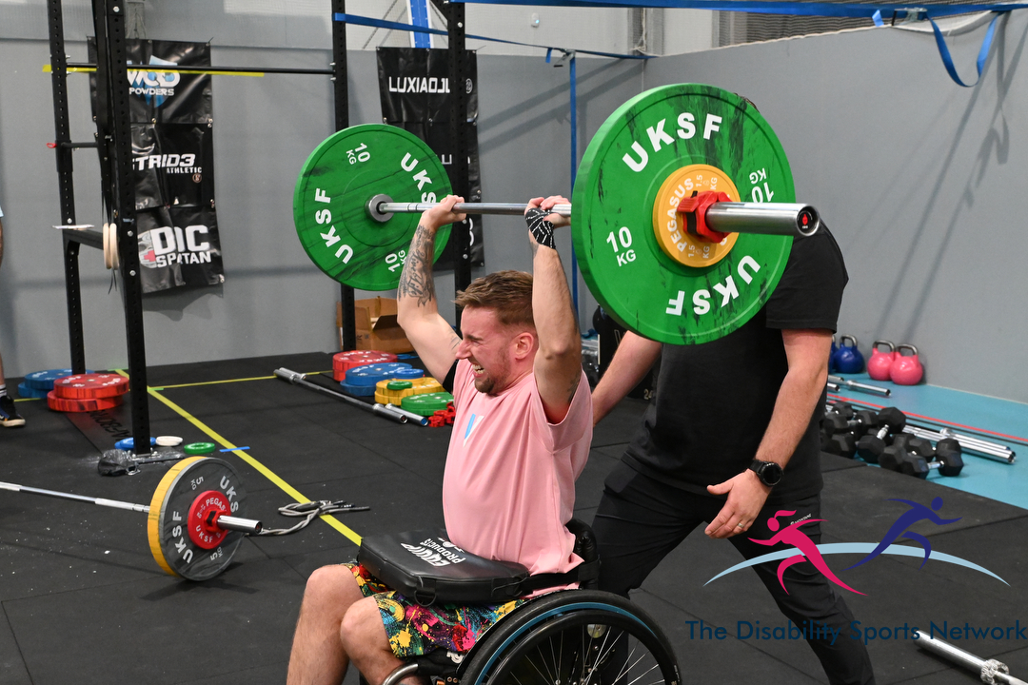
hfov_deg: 46.4
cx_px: 514
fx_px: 1199
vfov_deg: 31.9
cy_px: 342
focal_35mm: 42
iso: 5000
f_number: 5
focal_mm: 28
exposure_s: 1/200
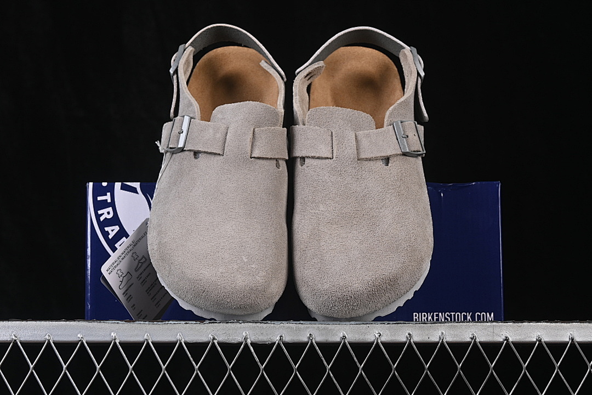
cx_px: 296
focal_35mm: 75
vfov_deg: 18.2
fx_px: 1233
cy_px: 198
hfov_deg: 27.0
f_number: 8
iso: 160
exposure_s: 1/60
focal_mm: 50
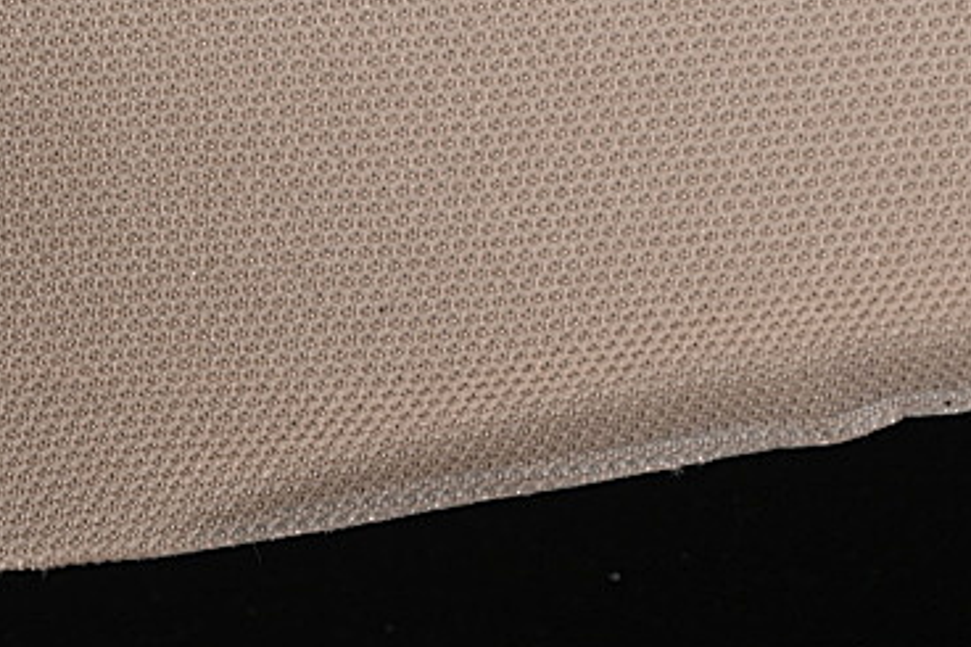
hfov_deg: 9.4
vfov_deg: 6.2
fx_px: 5931
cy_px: 21
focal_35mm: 220
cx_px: 398
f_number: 7.1
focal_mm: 50
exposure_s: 1/80
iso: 160
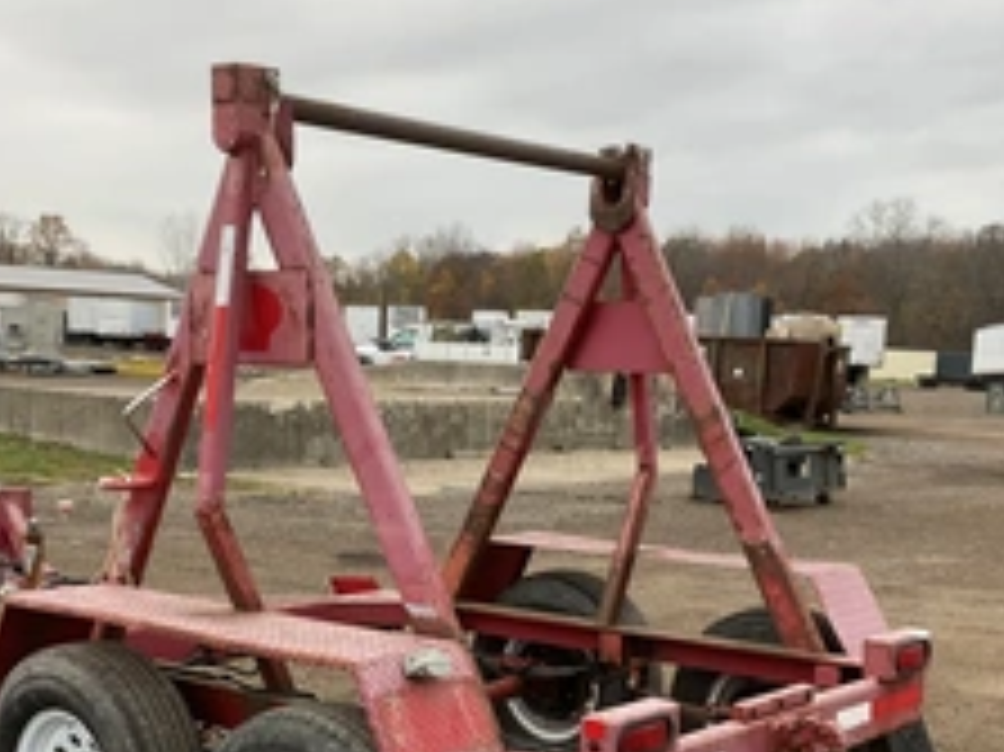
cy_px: 549
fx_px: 1507
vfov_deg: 27.7
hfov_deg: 36.8
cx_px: 477
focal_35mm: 52
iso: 20
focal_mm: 3
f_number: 1.8
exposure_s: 1/122
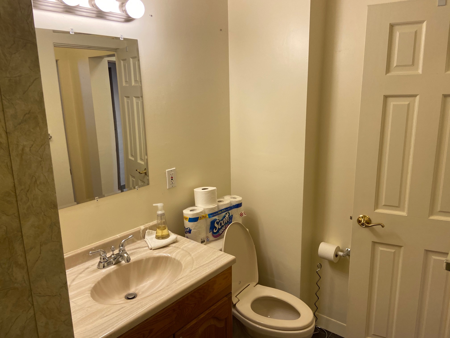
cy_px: 169
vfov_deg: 53.1
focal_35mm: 26
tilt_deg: -12.2
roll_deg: +1.8
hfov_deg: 67.3
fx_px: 338
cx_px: 225
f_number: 1.8
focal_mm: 4.25
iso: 125
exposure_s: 1/120
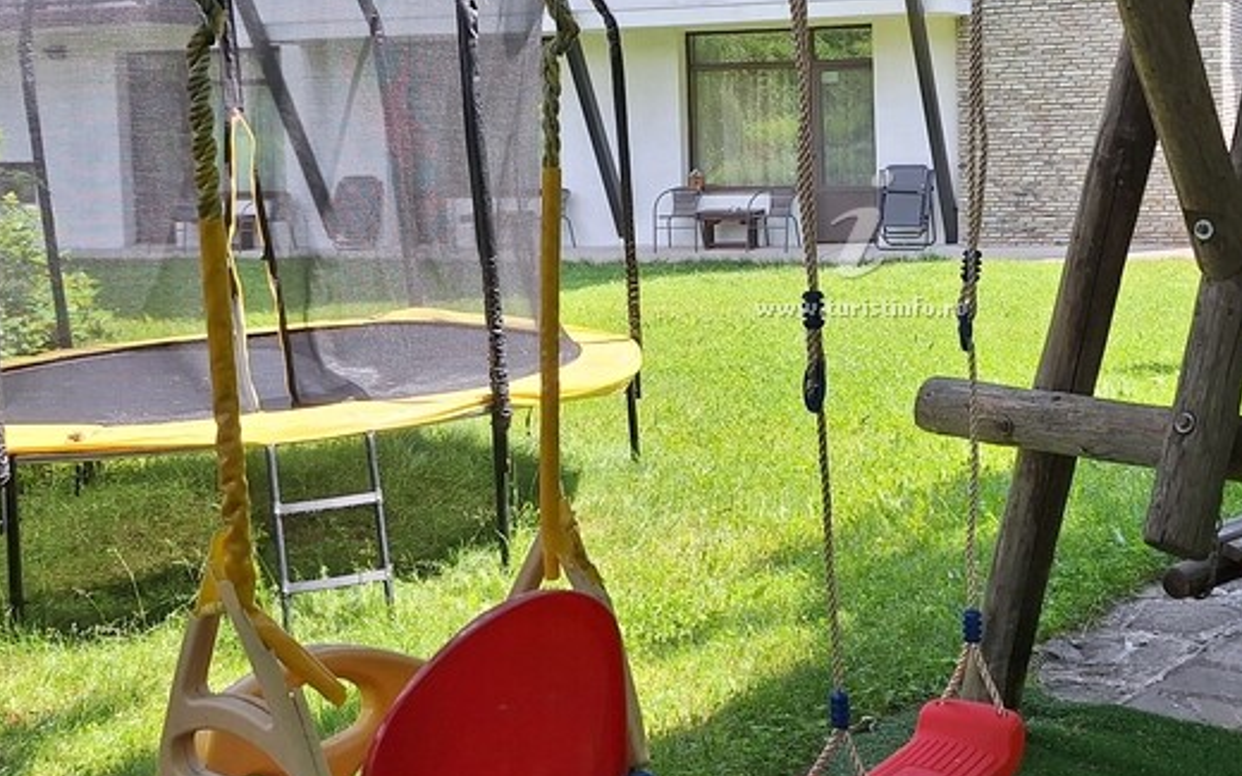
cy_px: 198
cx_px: 819
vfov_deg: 26.5
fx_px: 1625
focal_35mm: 48
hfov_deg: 41.3
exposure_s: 1/654
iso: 40
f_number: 1.8
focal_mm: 5.54
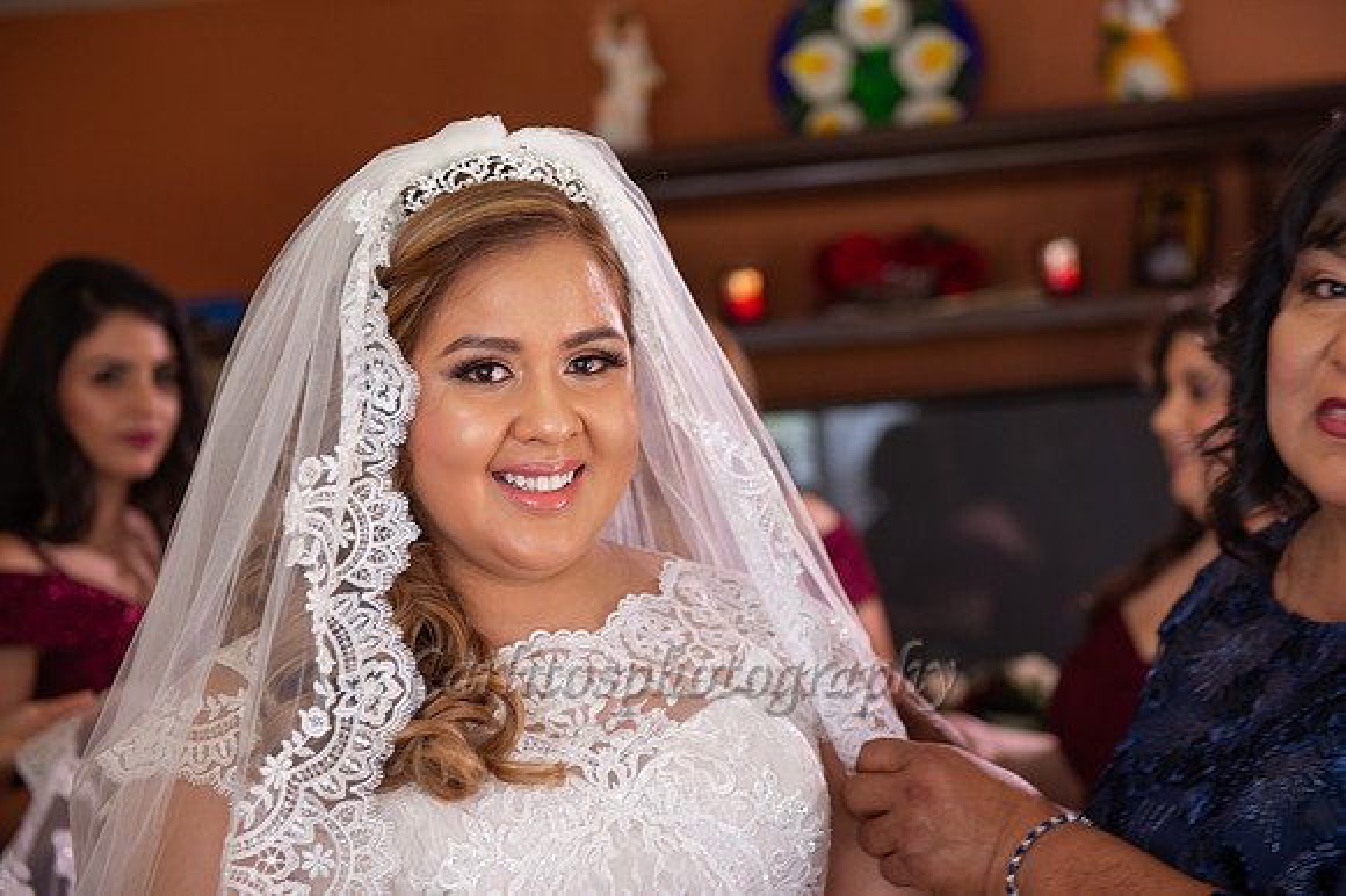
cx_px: 673
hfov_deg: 32.4
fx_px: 2317
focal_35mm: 62
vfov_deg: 21.9
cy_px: 448
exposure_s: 1/60
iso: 400
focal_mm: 62
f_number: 3.2
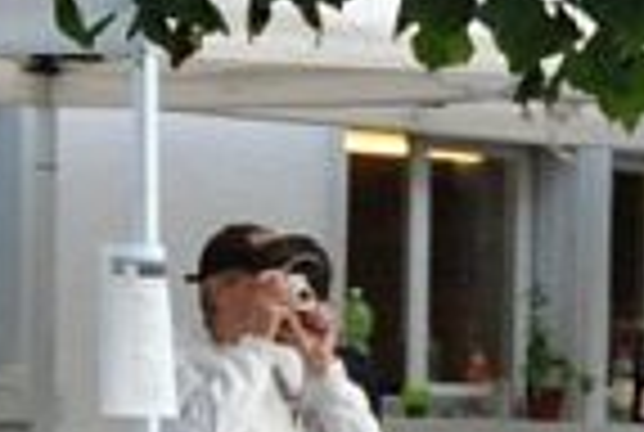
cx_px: 932
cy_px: 918
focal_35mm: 291
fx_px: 5219
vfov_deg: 4.7
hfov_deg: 7.0
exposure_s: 1/640
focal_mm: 31
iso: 1600
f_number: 4
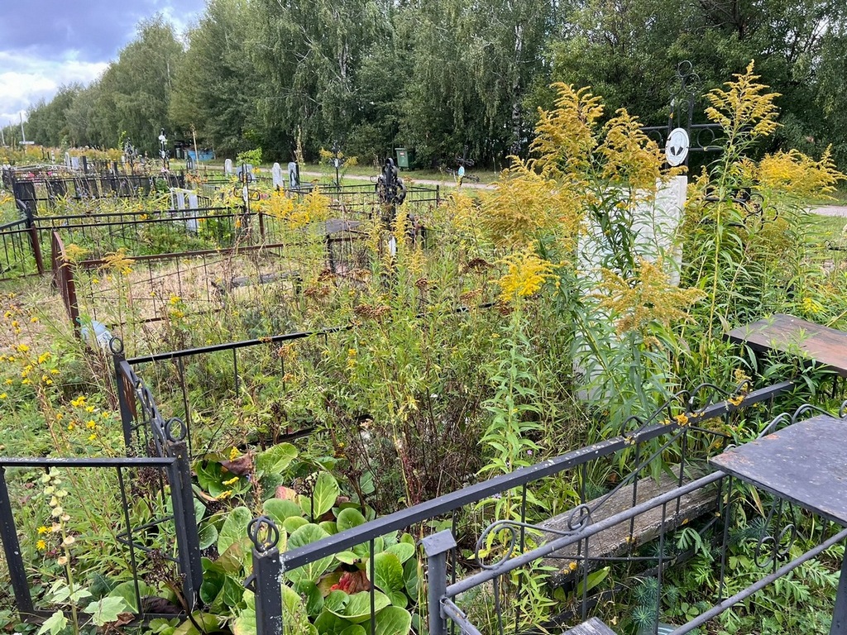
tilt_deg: -10.8
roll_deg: -0.7
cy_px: 318
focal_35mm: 26
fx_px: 636
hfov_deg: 67.3
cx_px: 424
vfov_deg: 53.1
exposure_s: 1/486
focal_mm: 5.7
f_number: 1.5
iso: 50
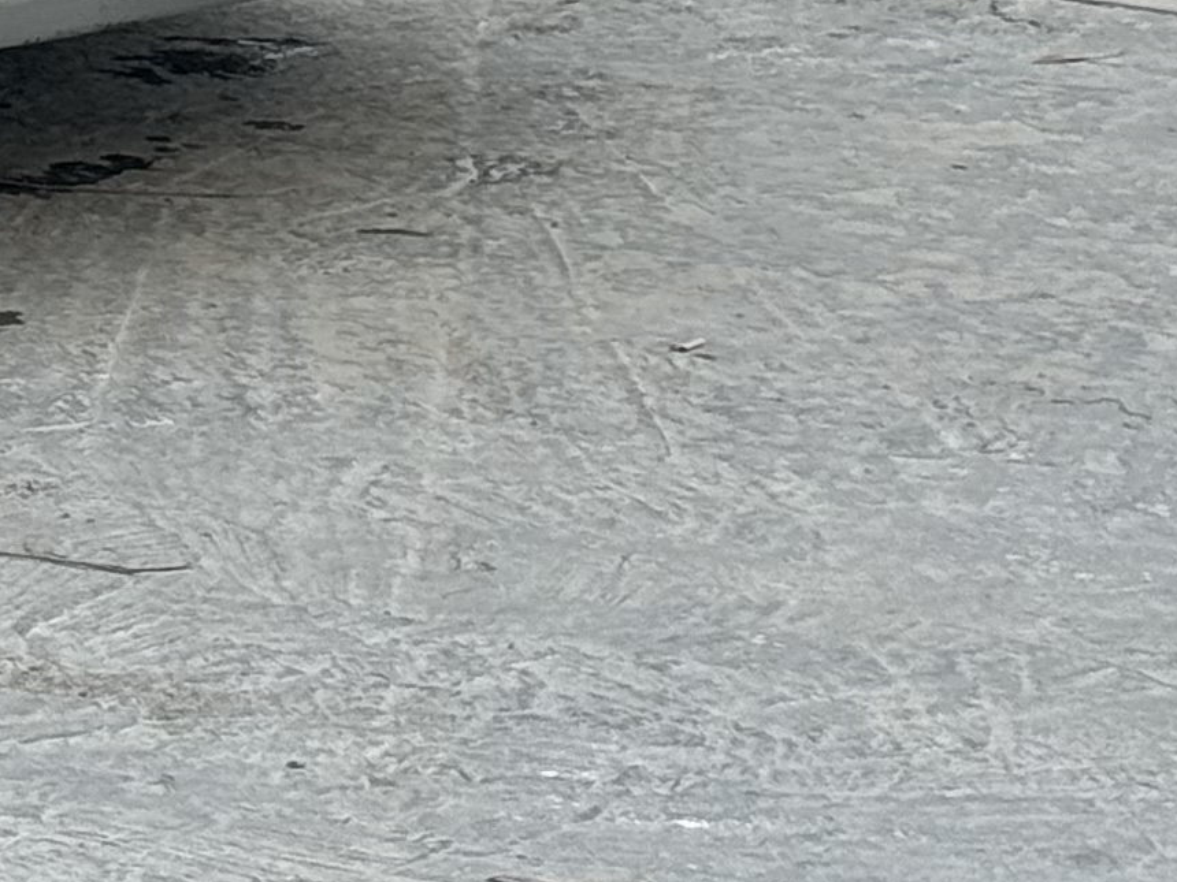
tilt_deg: -6.9
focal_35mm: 225
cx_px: -1522
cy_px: -654
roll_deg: +0.2
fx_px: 7650
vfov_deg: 6.5
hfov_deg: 8.2
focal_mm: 6.76
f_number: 1.78
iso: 64
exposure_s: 1/2252
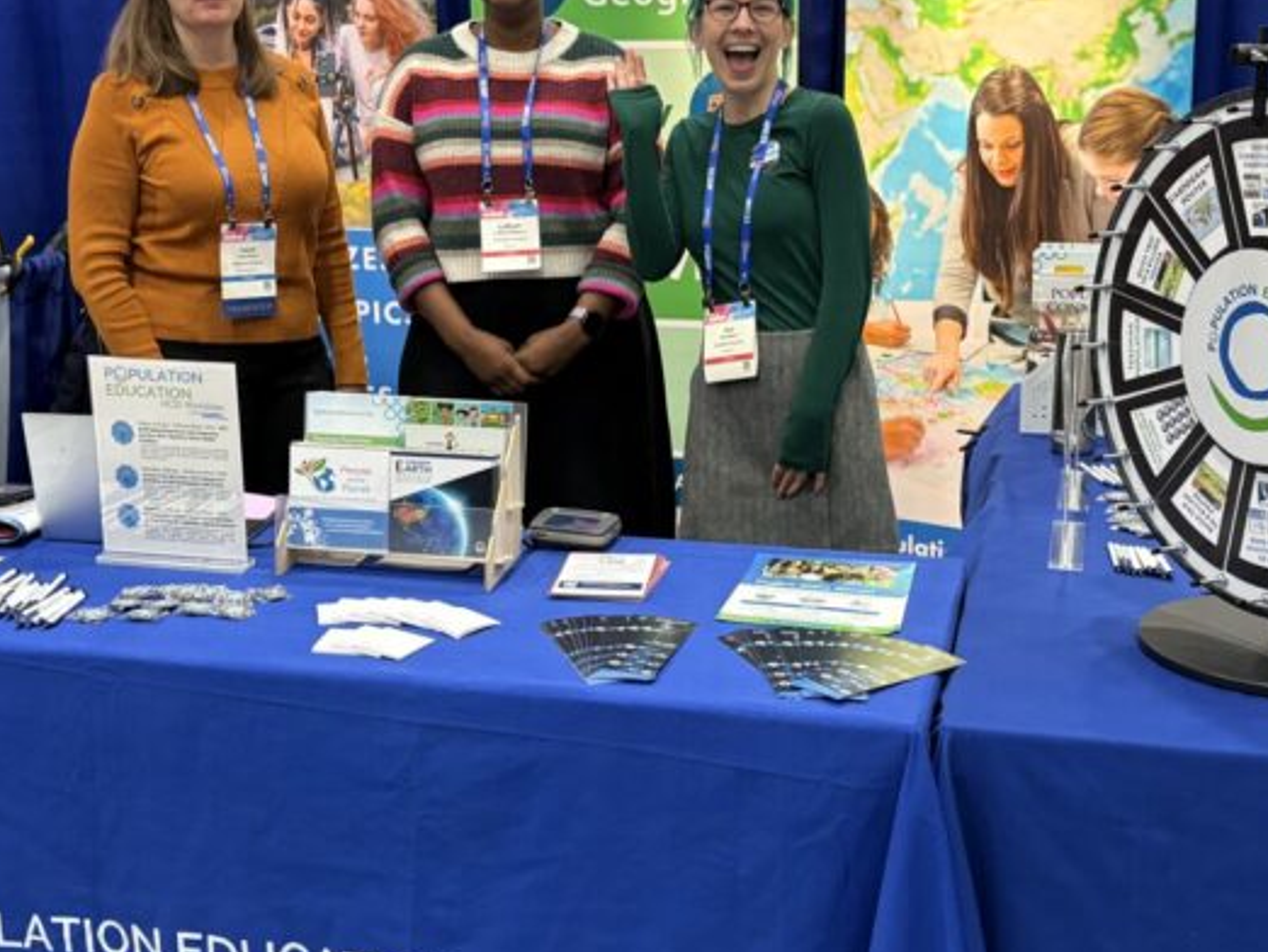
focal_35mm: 51
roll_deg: +1.6
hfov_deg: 37.5
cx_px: 598
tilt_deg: -12.1
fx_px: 1869
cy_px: 384
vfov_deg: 28.5
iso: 250
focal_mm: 5.96
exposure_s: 1/60
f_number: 1.6
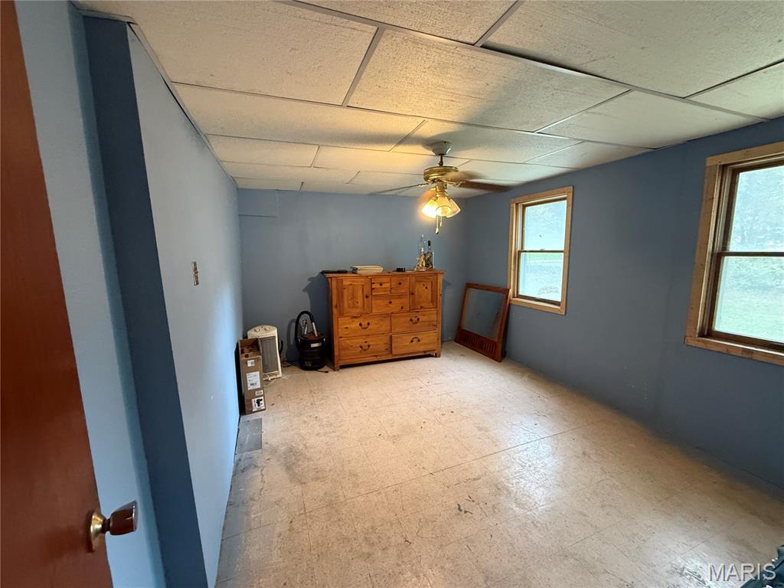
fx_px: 317
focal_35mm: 14
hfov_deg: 102.1
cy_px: 294
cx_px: 392
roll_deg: +1.1
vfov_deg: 85.7
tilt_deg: -8.4
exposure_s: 1/60
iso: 640
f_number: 2.2
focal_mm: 2.22
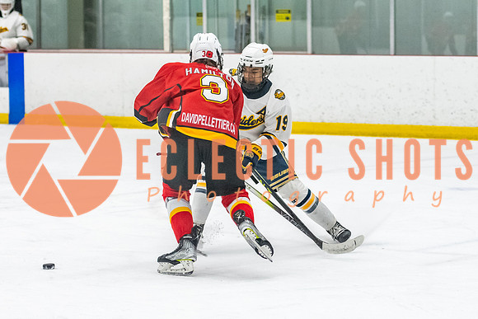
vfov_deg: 8.2
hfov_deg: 12.3
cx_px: 244
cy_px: 204
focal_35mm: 167
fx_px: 2214
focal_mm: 78
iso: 3200
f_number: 2.8
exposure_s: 1/800
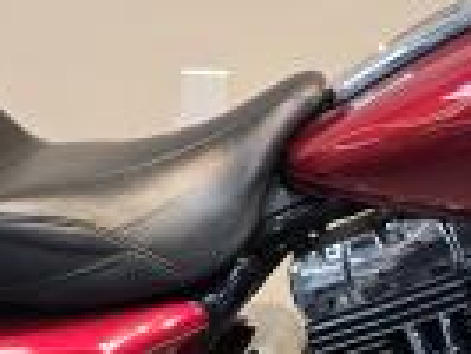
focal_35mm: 138
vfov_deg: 10.8
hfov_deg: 14.3
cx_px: 322
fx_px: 1879
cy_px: 124
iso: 160
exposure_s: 1/120
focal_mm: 6.3
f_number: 1.7
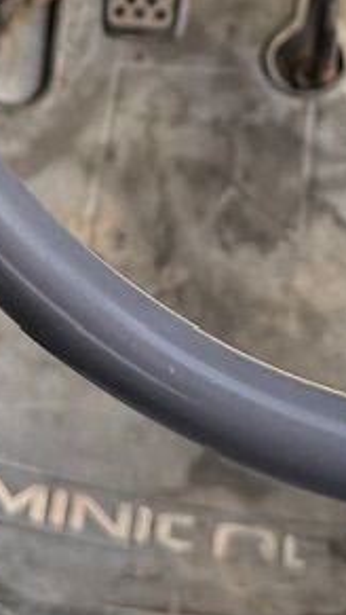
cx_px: 137
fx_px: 1873
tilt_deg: -41.8
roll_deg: +1.0
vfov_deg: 16.7
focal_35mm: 115
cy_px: -347
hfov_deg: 10.6
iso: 100
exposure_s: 1/478
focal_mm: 6.76
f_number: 1.78
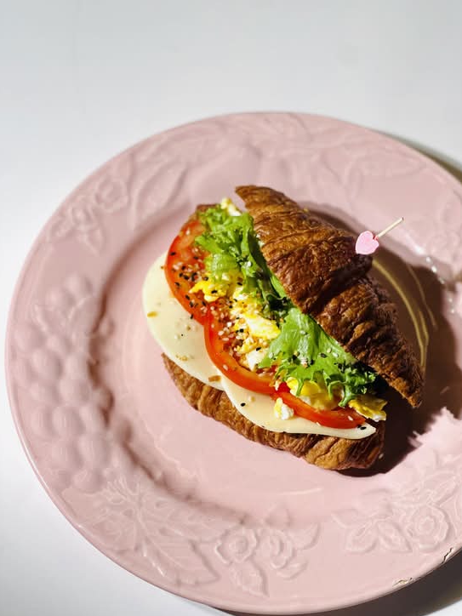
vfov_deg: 25.0
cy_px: 310
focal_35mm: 78
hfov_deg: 18.9
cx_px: 231
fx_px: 1388
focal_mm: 9
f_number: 2.8
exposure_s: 1/121
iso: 80
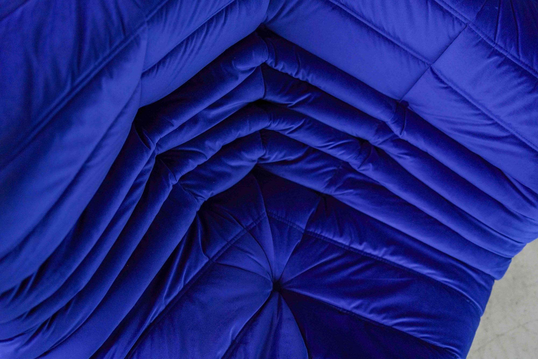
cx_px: 269
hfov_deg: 54.4
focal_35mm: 35
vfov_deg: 37.8
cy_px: 180
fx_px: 523
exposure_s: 1/160
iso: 500
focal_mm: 35
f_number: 2.2
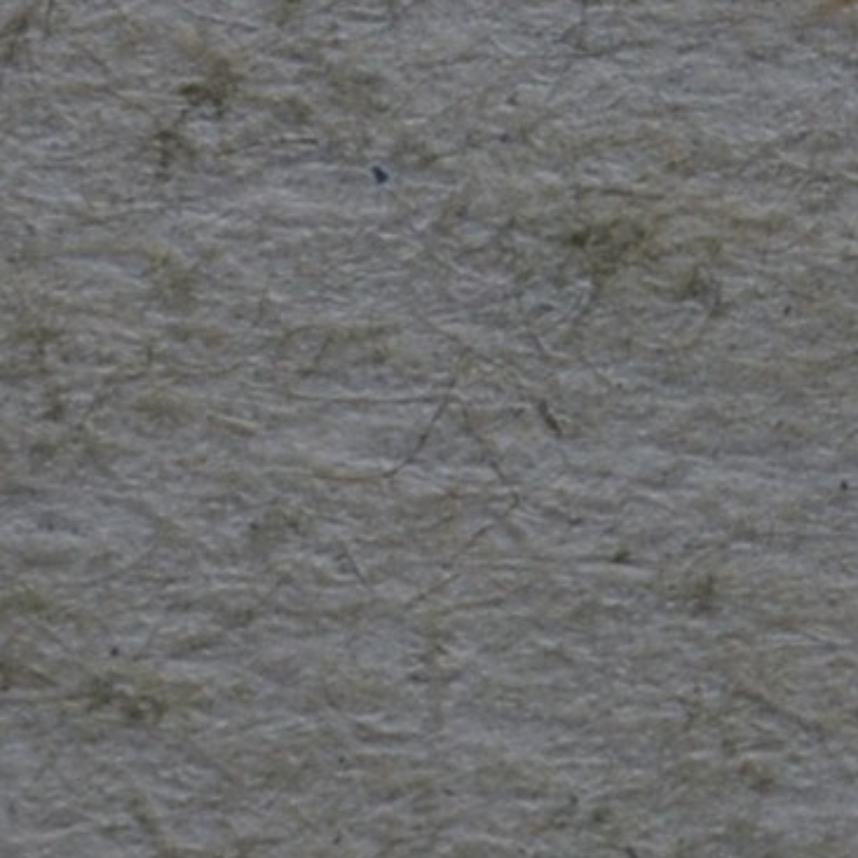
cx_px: 2682
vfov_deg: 3.7
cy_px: -591
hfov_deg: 3.6
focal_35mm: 471
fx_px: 13204
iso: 400
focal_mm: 55
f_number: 14
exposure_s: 1/250
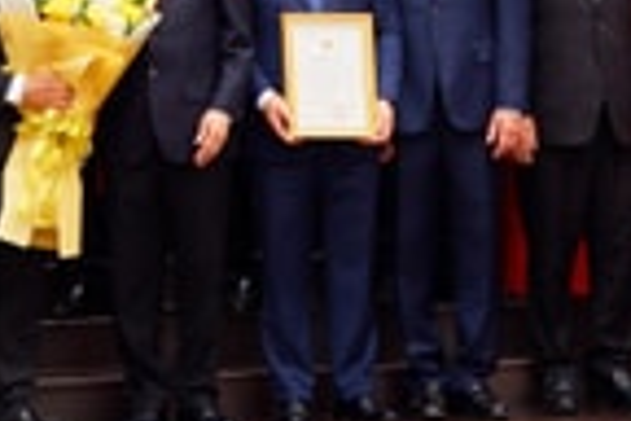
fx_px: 3873
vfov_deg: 6.1
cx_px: 79
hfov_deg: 9.3
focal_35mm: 221
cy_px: -338
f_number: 4
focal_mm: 39.3
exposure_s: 1/58
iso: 1250
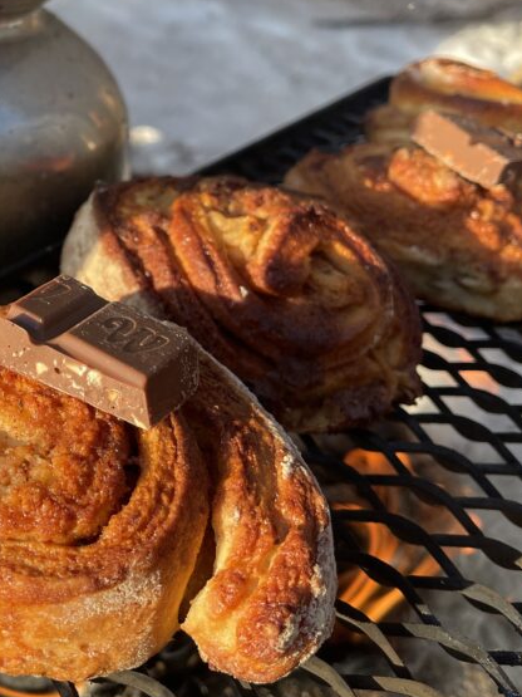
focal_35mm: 48
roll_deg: -8.9
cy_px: 245
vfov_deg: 39.3
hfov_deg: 29.3
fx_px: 965
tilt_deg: -27.4
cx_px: 78
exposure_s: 1/923
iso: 50
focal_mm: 5.1
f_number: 1.6
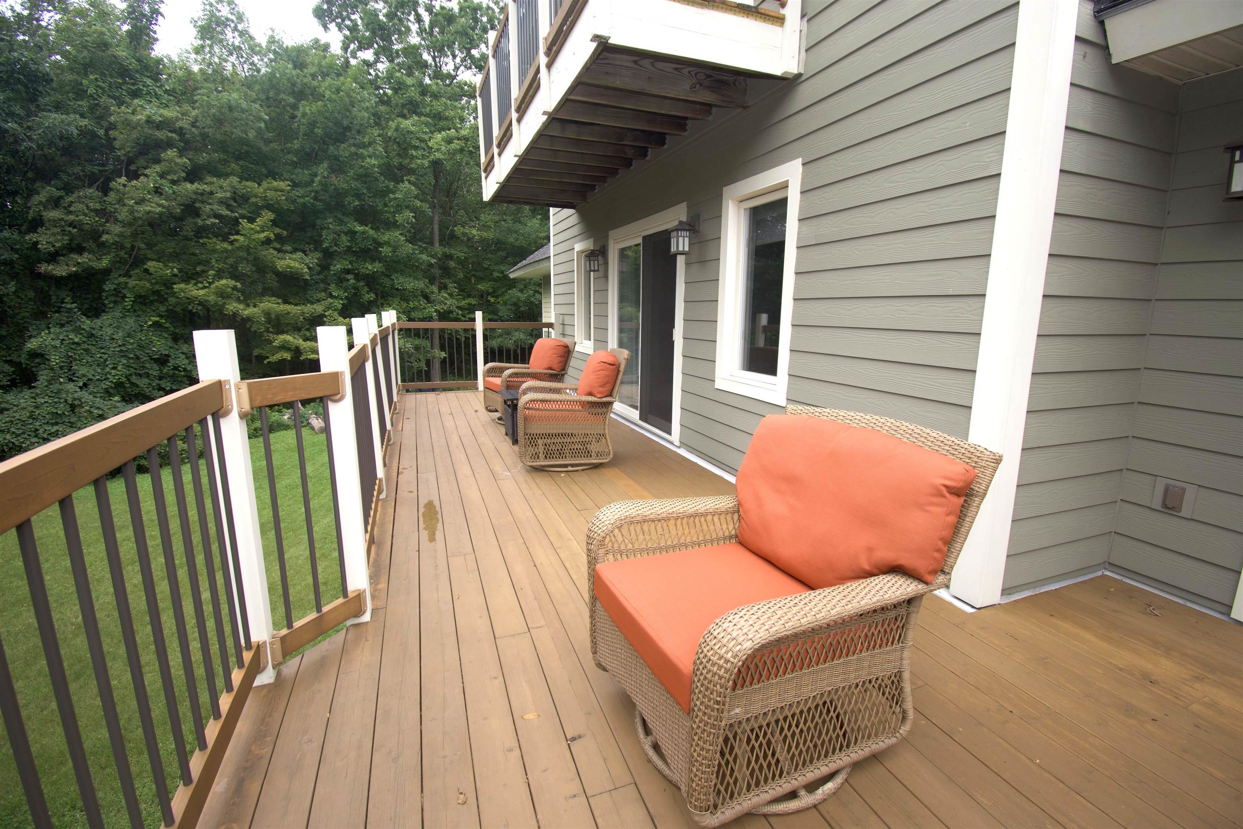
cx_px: 622
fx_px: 518
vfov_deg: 77.3
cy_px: 414
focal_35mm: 15
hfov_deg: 100.4
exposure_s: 1/200
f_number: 5
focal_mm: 10
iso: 100
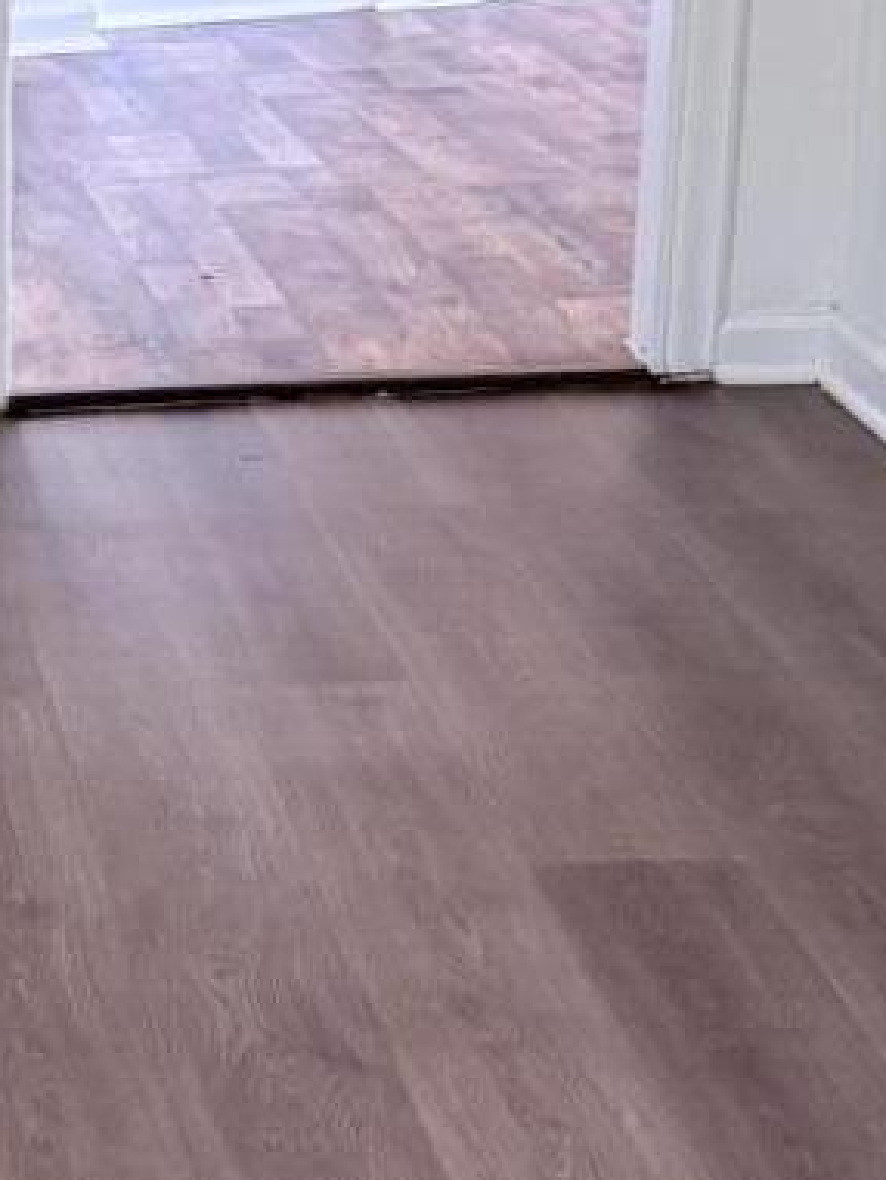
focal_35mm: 126
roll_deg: +2.9
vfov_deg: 15.4
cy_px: 1103
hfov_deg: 11.2
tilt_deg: -20.7
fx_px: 4298
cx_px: -536
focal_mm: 6.76
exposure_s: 1/85
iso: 200
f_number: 1.78
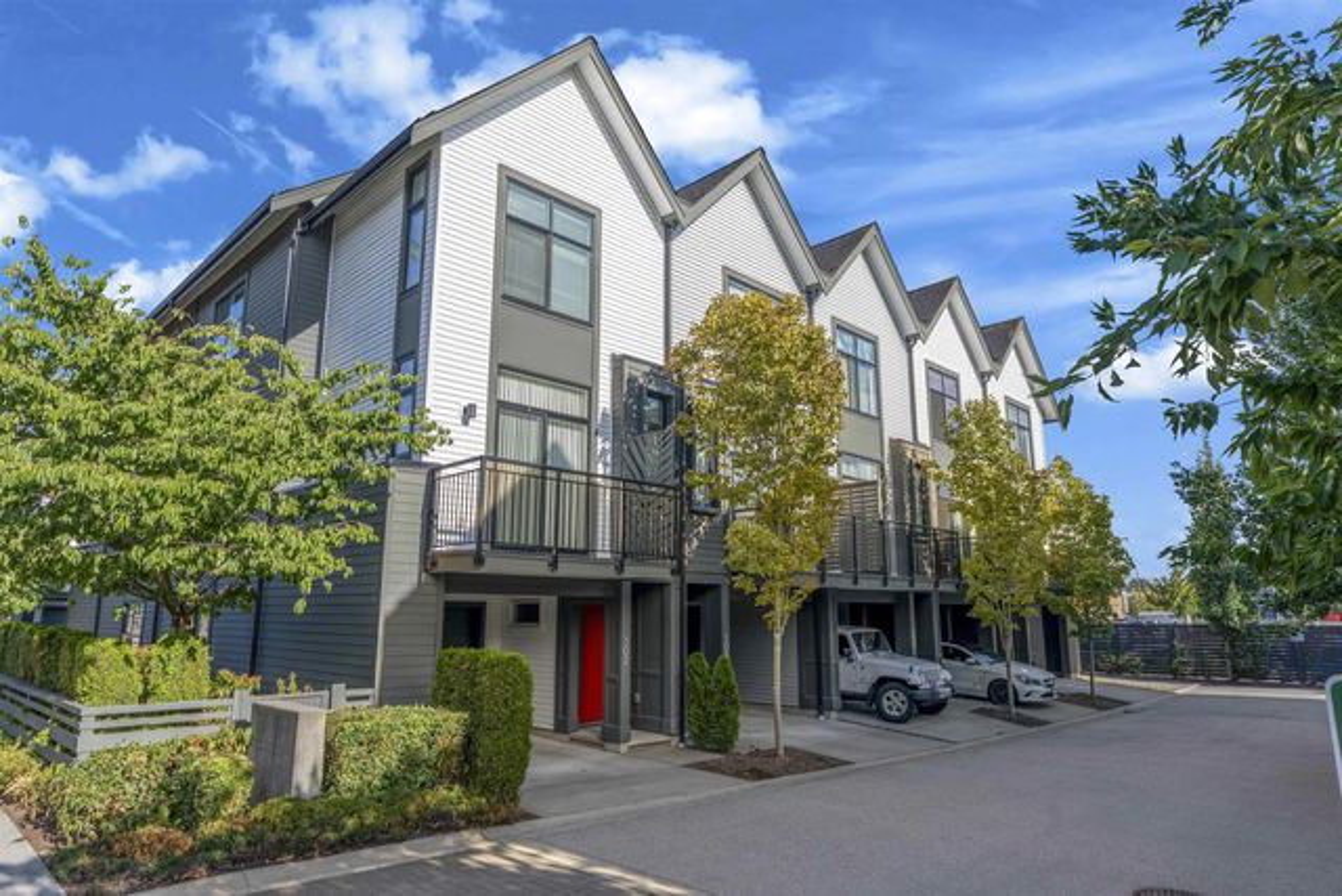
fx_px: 772
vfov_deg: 60.2
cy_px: 448
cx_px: 671
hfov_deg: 82.0
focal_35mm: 21
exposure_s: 1/125
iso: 100
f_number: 7.1
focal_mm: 20.7
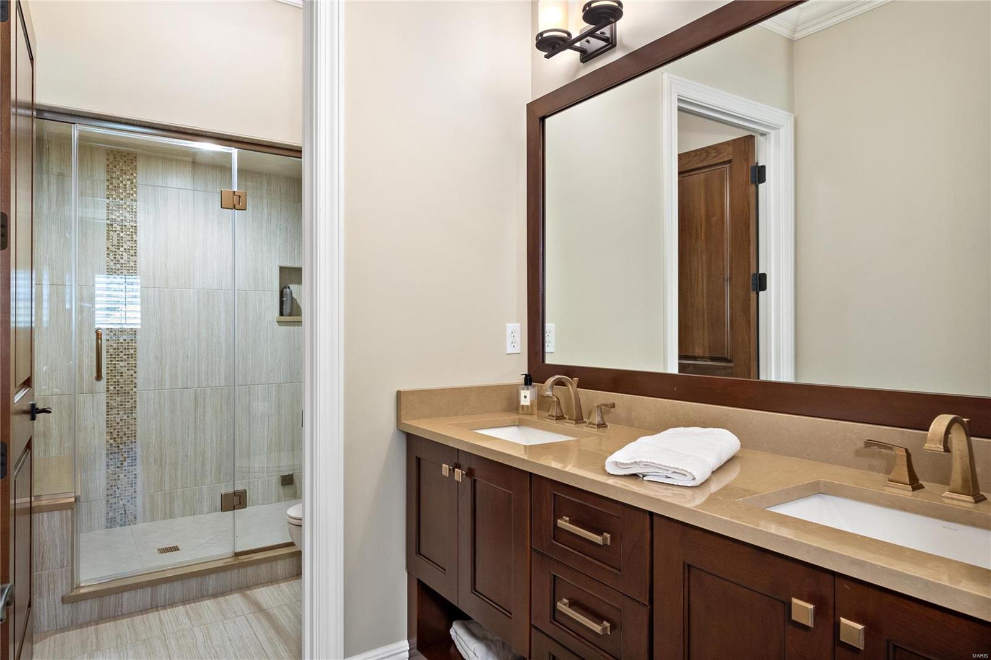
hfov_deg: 78.6
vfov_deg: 57.2
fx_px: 605
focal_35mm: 22
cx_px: 496
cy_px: 330
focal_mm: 11
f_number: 5.6
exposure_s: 1/6
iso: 400
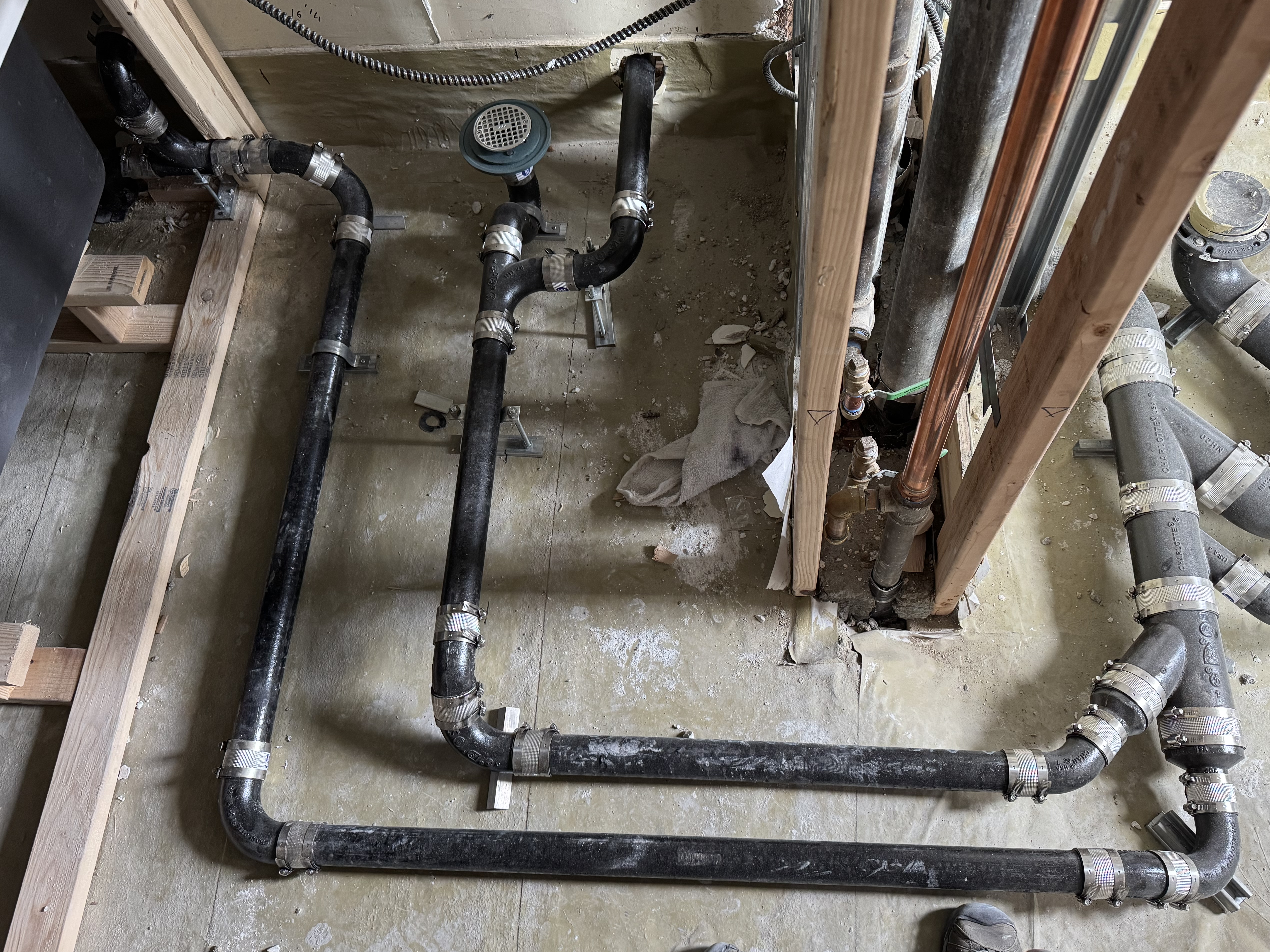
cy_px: 434
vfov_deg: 51.3
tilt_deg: -64.6
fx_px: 991
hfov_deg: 65.2
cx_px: 682
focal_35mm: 27
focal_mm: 6.76
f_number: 1.78
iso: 320
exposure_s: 1/60
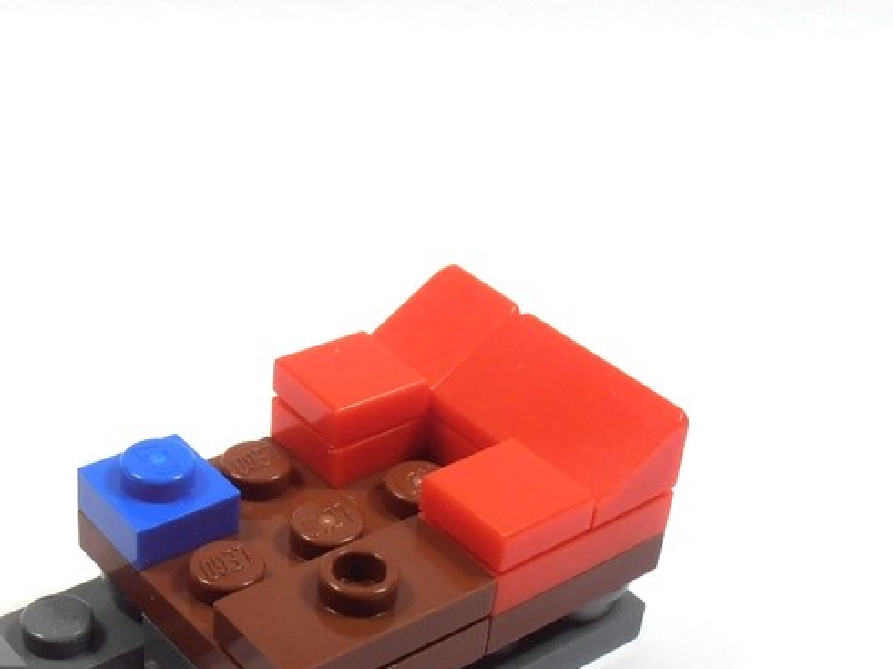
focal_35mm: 68
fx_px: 1753
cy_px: 602
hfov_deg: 28.3
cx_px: 257
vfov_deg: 21.1
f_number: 3.9
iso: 80
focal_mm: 6.61
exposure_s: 1/50
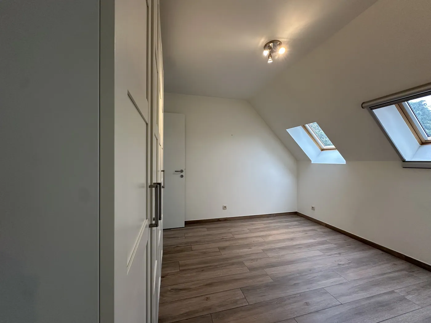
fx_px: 174
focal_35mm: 14
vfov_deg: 85.7
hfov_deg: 102.1
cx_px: 216
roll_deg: -0.4
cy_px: 162
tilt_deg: -1.7
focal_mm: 2.22
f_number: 2.2
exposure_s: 1/100
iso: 200
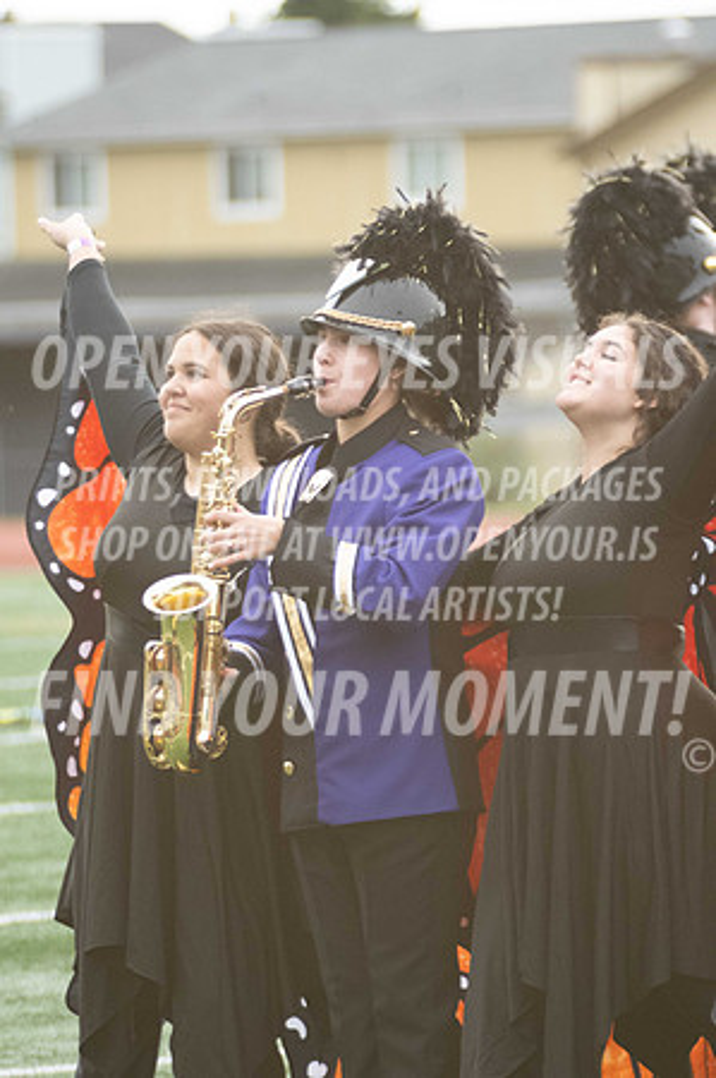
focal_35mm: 405
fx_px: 12110
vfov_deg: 5.1
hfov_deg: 3.4
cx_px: 358
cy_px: 539
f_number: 5.6
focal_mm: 270
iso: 2500
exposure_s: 1/1600
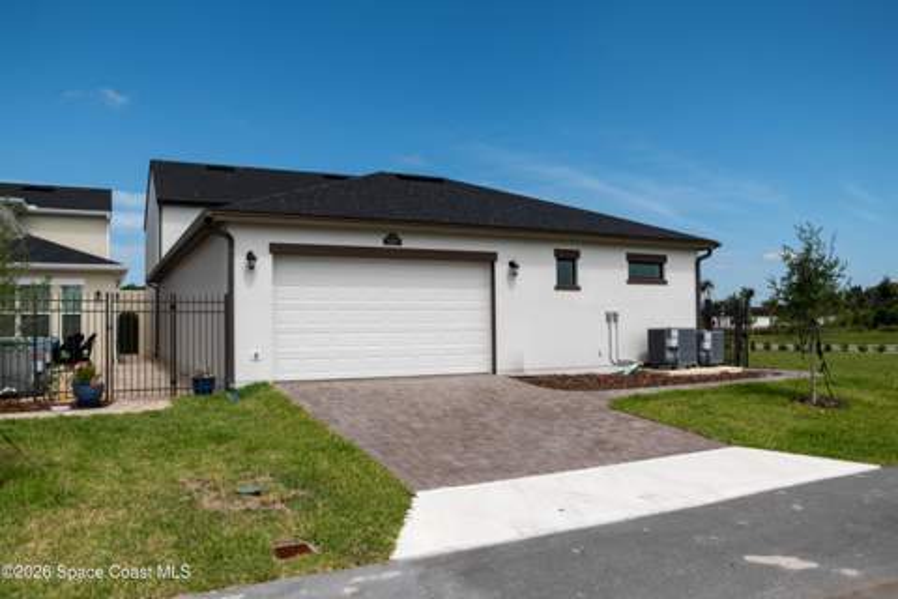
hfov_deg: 67.4
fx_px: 673
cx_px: 449
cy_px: 300
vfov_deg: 47.9
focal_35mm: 27
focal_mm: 18
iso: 100
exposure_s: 1/2500
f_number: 7.1
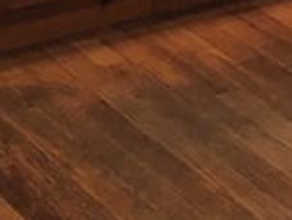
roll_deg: -2.4
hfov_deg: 10.0
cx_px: 465
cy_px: -518
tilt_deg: -3.4
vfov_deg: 6.8
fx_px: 1614
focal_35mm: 191
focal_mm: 3.99
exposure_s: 1/13
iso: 100
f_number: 1.8
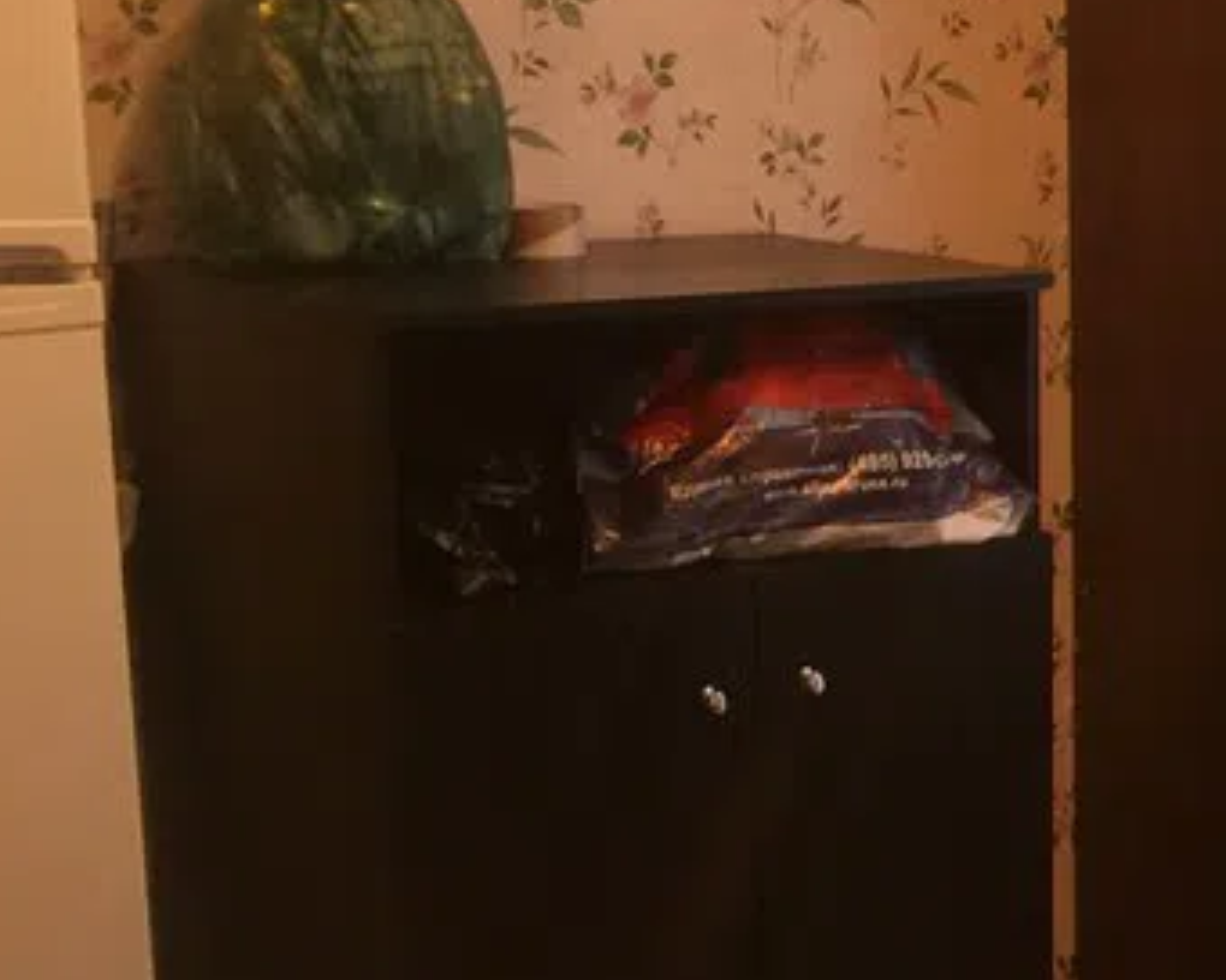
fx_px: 2903
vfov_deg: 19.1
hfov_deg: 21.3
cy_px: 609
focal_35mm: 80
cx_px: 1644
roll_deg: -2.9
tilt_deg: -11.4
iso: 50
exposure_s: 1/17
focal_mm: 4.15
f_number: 2.2
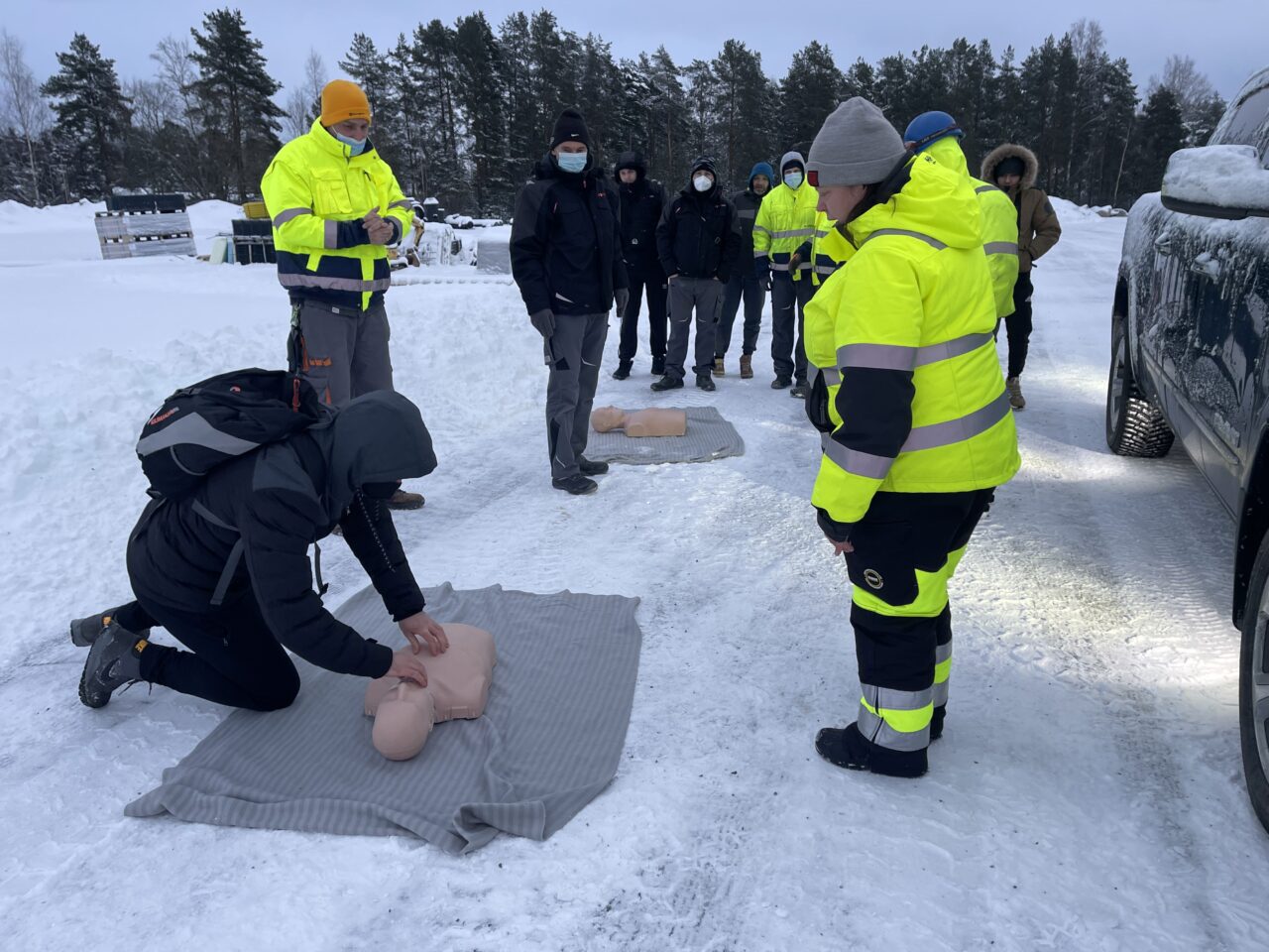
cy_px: 476
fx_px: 953
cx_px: 634
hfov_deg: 67.3
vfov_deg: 53.1
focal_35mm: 26
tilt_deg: -16.1
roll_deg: +0.6
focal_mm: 5.1
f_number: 1.6
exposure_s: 1/121
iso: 80
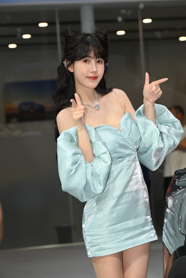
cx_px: 93
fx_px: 930
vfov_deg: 17.1
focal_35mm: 120
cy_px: 139
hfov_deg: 11.4
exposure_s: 1/250
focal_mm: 120
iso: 400
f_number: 5.6
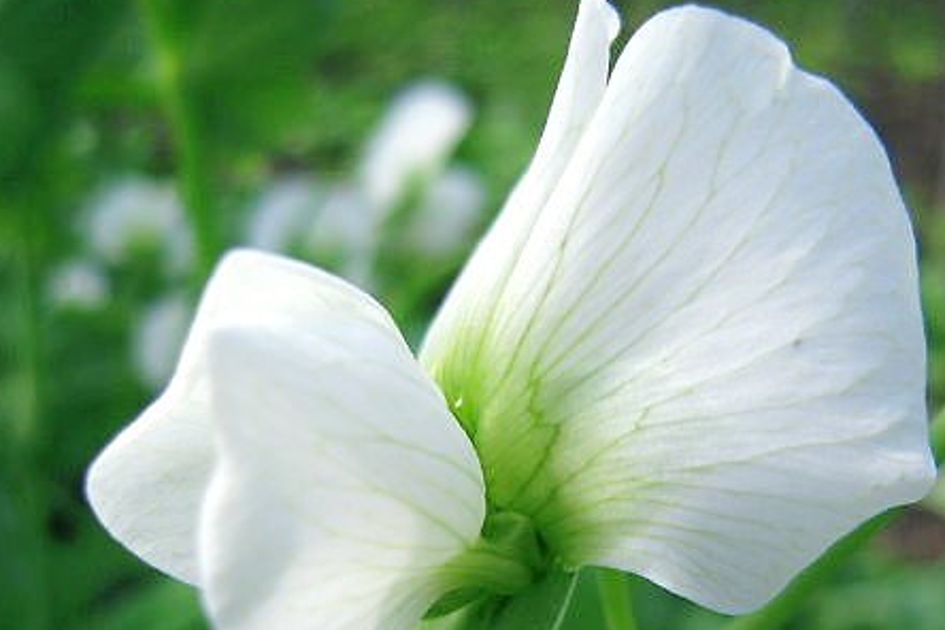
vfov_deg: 31.3
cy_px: 481
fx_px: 1102
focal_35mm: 42
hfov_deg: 46.1
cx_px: 581
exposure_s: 1/250
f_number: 5.4
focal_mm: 5
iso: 100
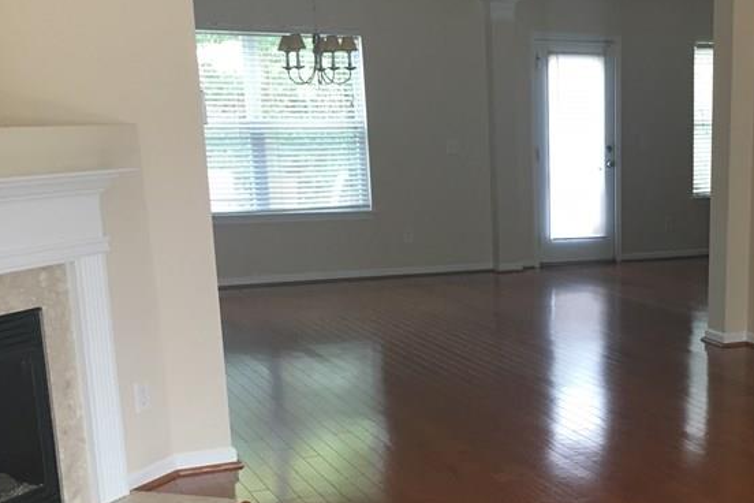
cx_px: 643
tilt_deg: -12.8
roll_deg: -0.6
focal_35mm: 56
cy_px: 407
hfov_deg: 34.1
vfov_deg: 23.8
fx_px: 1173
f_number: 2.2
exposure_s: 1/30
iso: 40
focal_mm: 4.15
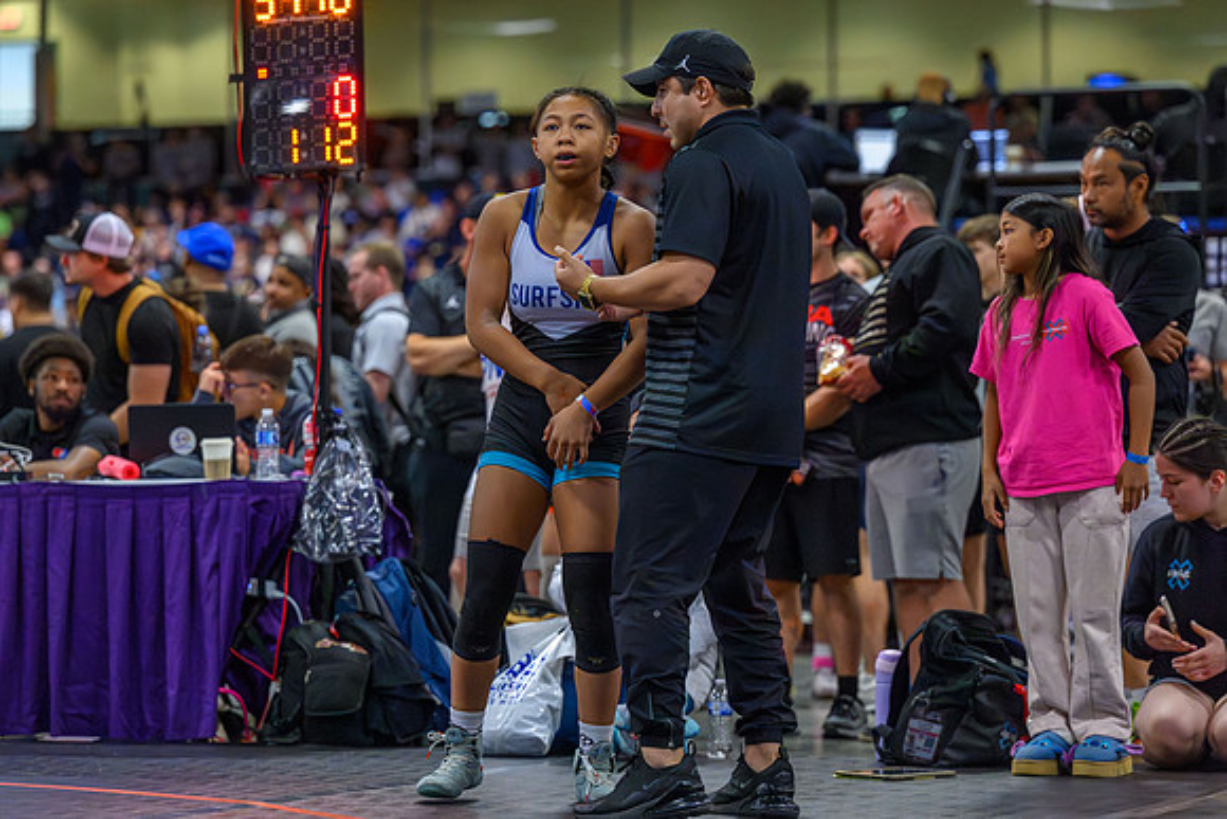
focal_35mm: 132
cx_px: 565
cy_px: 348
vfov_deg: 10.4
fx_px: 4513
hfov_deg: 15.5
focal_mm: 115
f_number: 3.2
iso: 20000
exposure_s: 1/800
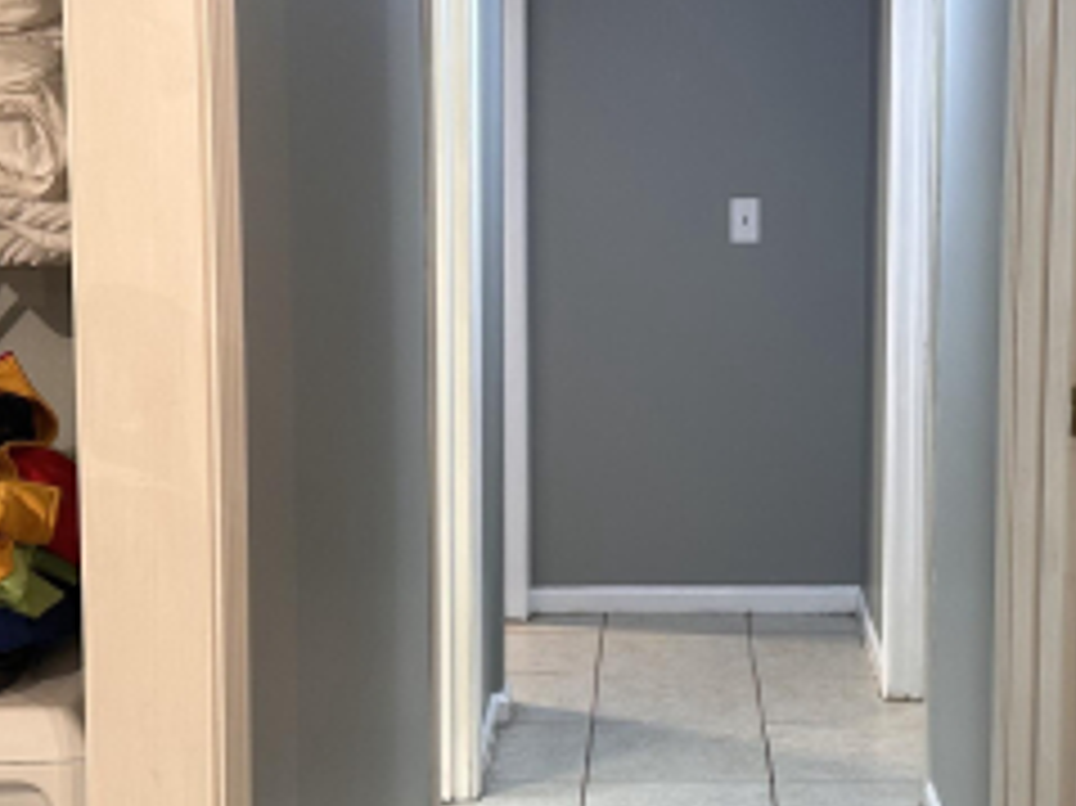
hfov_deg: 28.9
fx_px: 2082
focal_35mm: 67
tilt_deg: -6.4
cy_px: 338
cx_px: 678
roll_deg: -0.6
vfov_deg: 21.9
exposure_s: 1/60
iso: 200
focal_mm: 6.86
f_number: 1.78
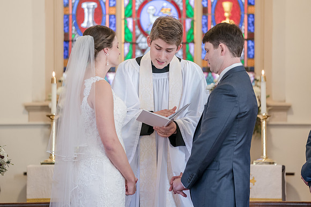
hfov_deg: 8.4
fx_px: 2106
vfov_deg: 5.6
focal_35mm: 244
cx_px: 158
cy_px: 83
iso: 2000
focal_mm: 200
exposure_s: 1/100
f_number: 2.8
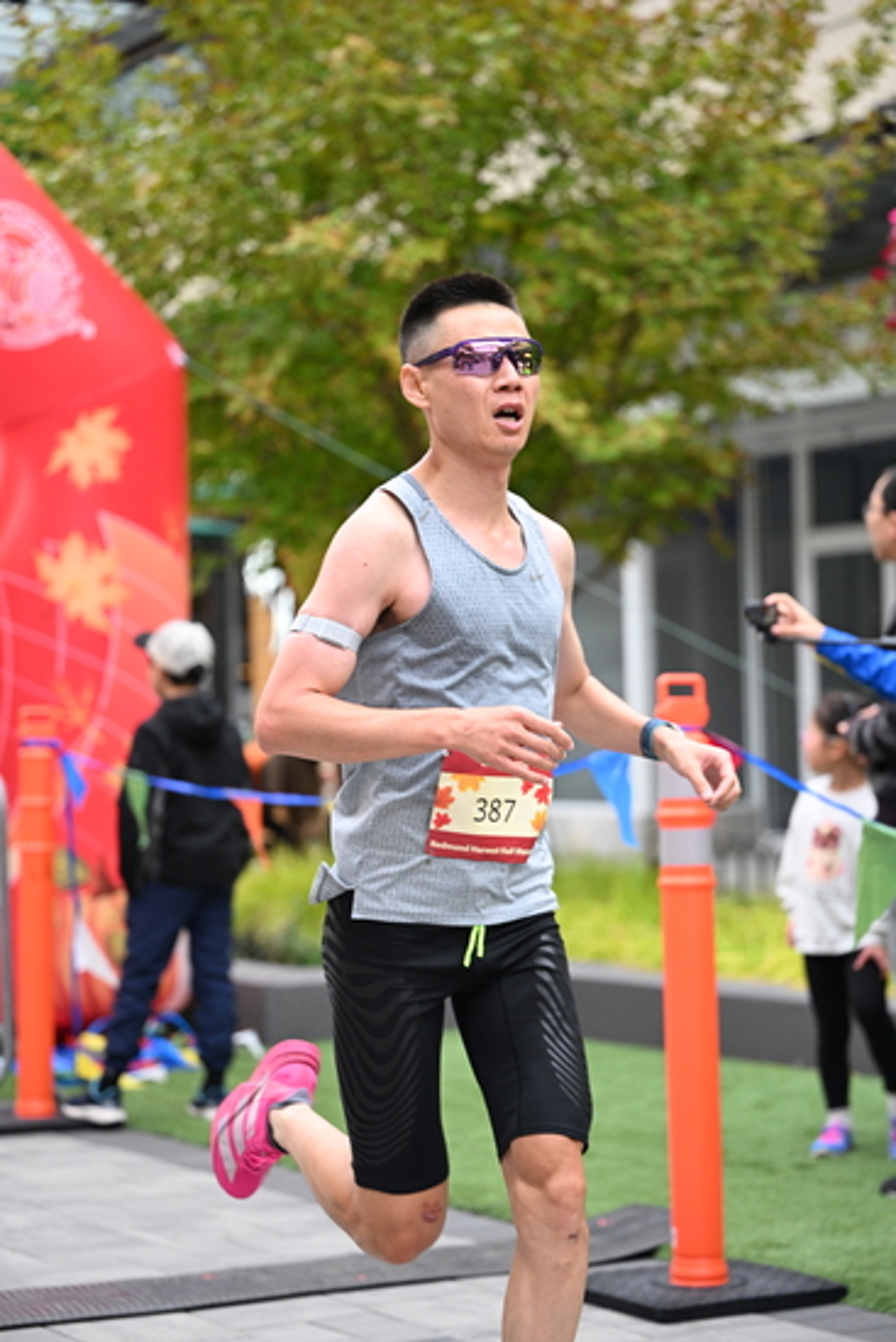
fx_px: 3022
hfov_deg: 16.9
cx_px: 448
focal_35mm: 81
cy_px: 671
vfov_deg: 25.1
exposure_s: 1/800
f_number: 2.8
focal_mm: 81
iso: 1600
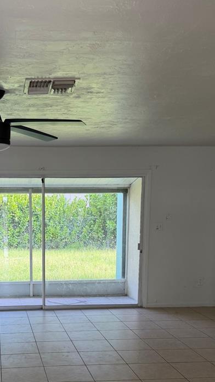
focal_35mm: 45
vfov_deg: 44.4
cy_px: 272
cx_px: 36
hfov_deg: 25.9
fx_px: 456
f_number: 1.78
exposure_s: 1/152
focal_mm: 6.76
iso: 100
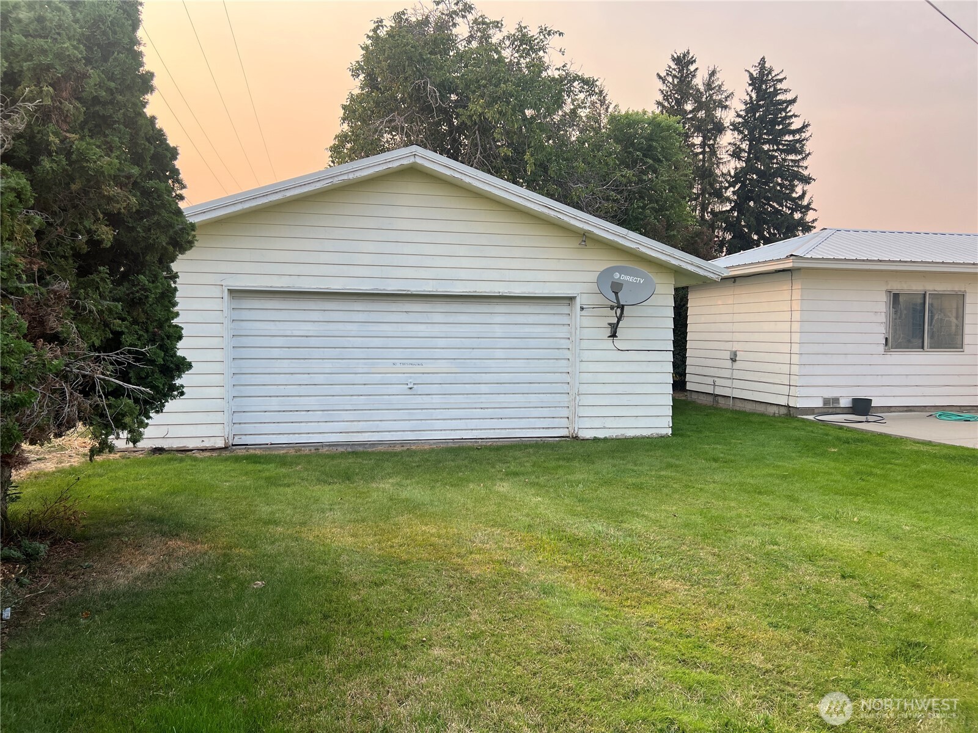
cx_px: 489
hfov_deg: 67.3
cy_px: 366
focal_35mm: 26
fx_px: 735
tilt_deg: -3.2
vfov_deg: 53.1
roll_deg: -0.7
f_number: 1.5
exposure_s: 1/769
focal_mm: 5.7
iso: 50
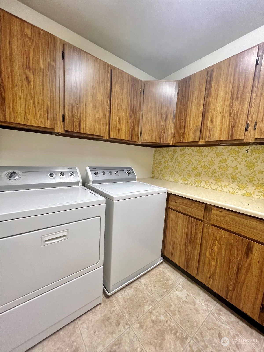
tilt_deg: -7.9
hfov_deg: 89.9
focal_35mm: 13
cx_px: 132
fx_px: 132
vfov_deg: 106.2
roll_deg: -3.7
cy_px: 176
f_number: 1.8
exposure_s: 1/120
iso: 200
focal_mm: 1.57
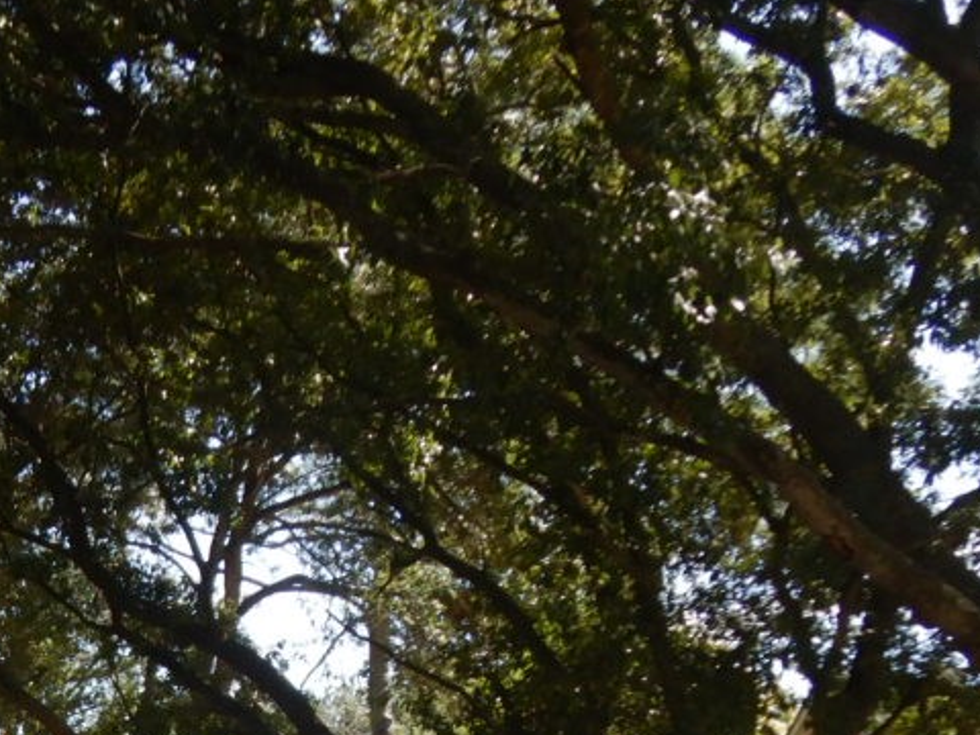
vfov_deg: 17.1
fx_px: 2265
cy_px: 1009
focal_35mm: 80
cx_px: 12
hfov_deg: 23.4
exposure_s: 1/500
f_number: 2.8
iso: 125
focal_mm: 4.3
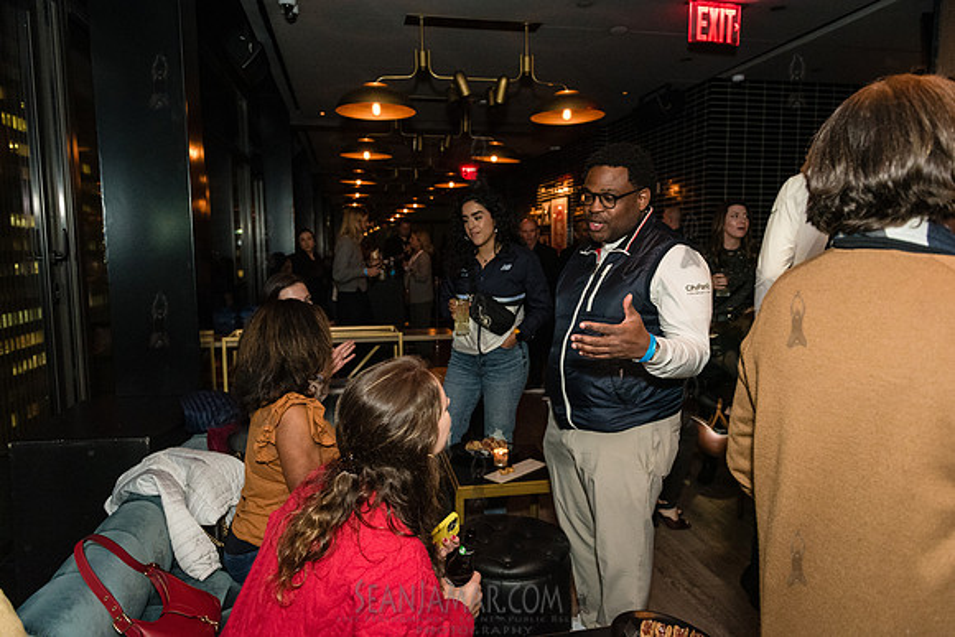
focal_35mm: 24
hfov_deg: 73.7
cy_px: 318
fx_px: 637
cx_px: 478
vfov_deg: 53.2
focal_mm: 24
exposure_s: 1/200
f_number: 3.2
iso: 6400
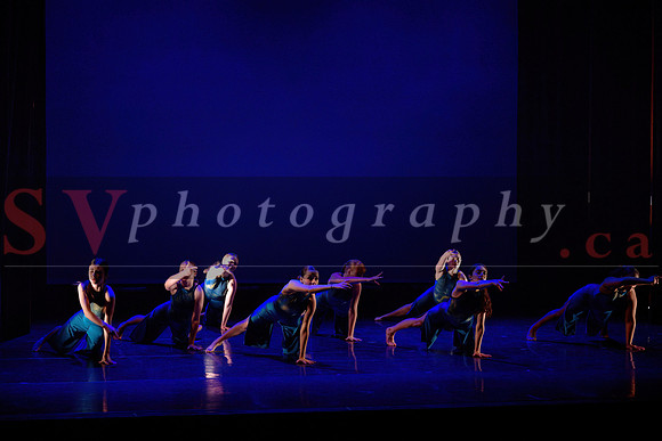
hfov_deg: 26.3
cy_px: 198
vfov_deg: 17.7
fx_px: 1417
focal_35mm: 77
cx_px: 298
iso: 1600
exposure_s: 1/200
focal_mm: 70
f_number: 2.8
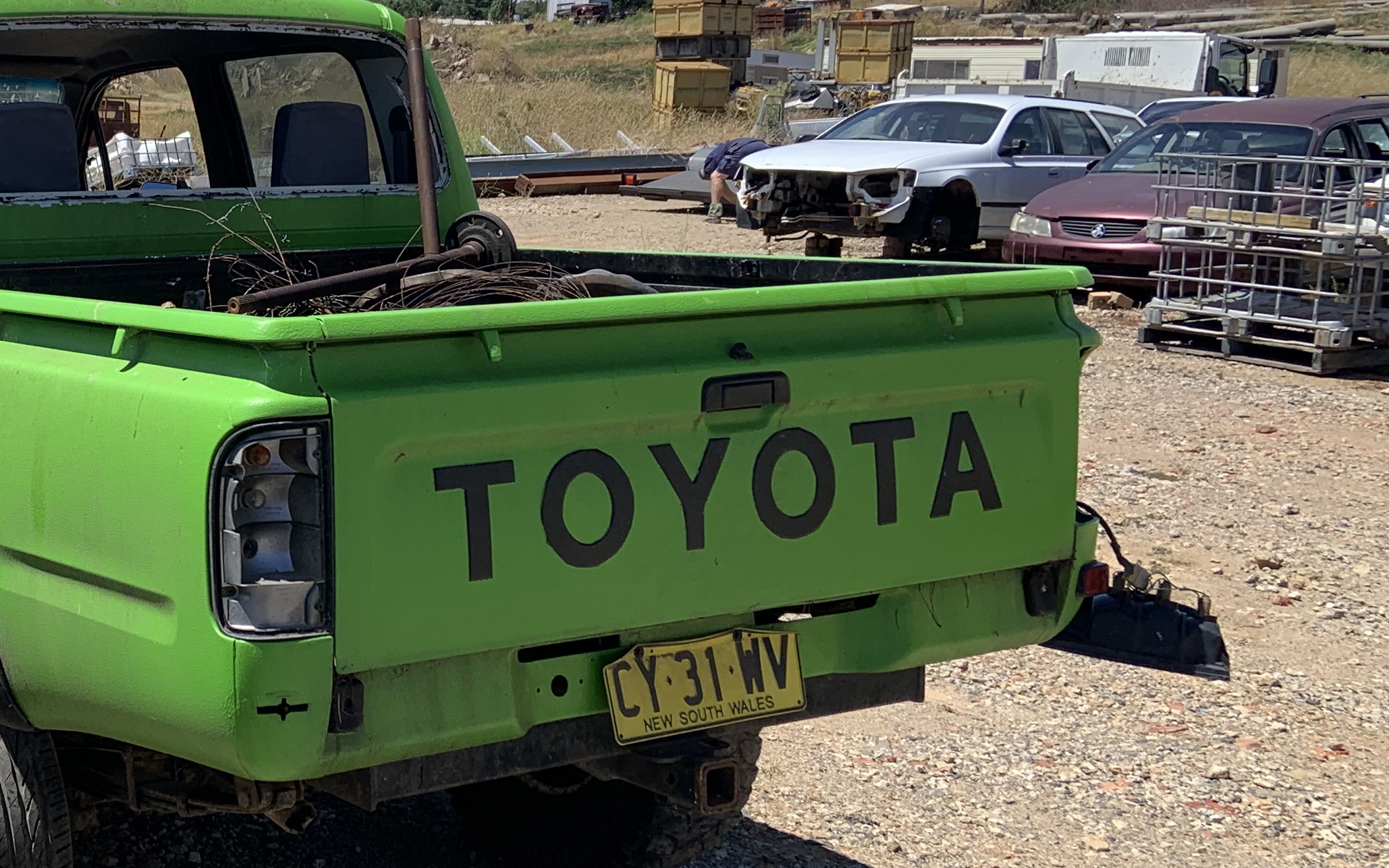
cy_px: 425
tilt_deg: -10.6
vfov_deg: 24.0
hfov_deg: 35.2
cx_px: 123
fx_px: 2044
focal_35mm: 54
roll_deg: -0.3
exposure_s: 1/2421
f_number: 1.8
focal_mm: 4.25
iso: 25
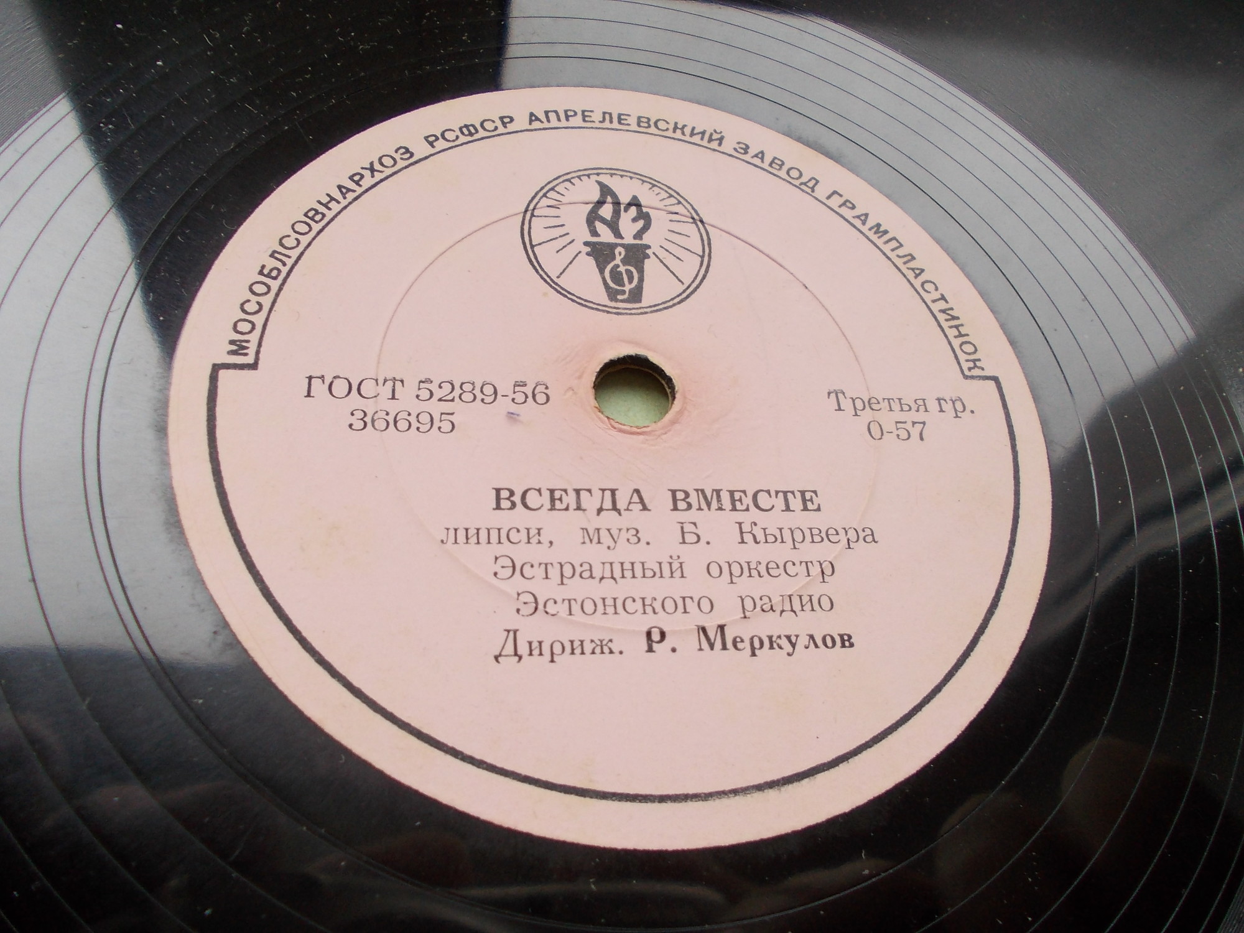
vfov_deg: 49.7
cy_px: 466
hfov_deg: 63.4
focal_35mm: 28
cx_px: 622
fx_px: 1006
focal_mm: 4
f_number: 2.7
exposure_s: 1/25
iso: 80
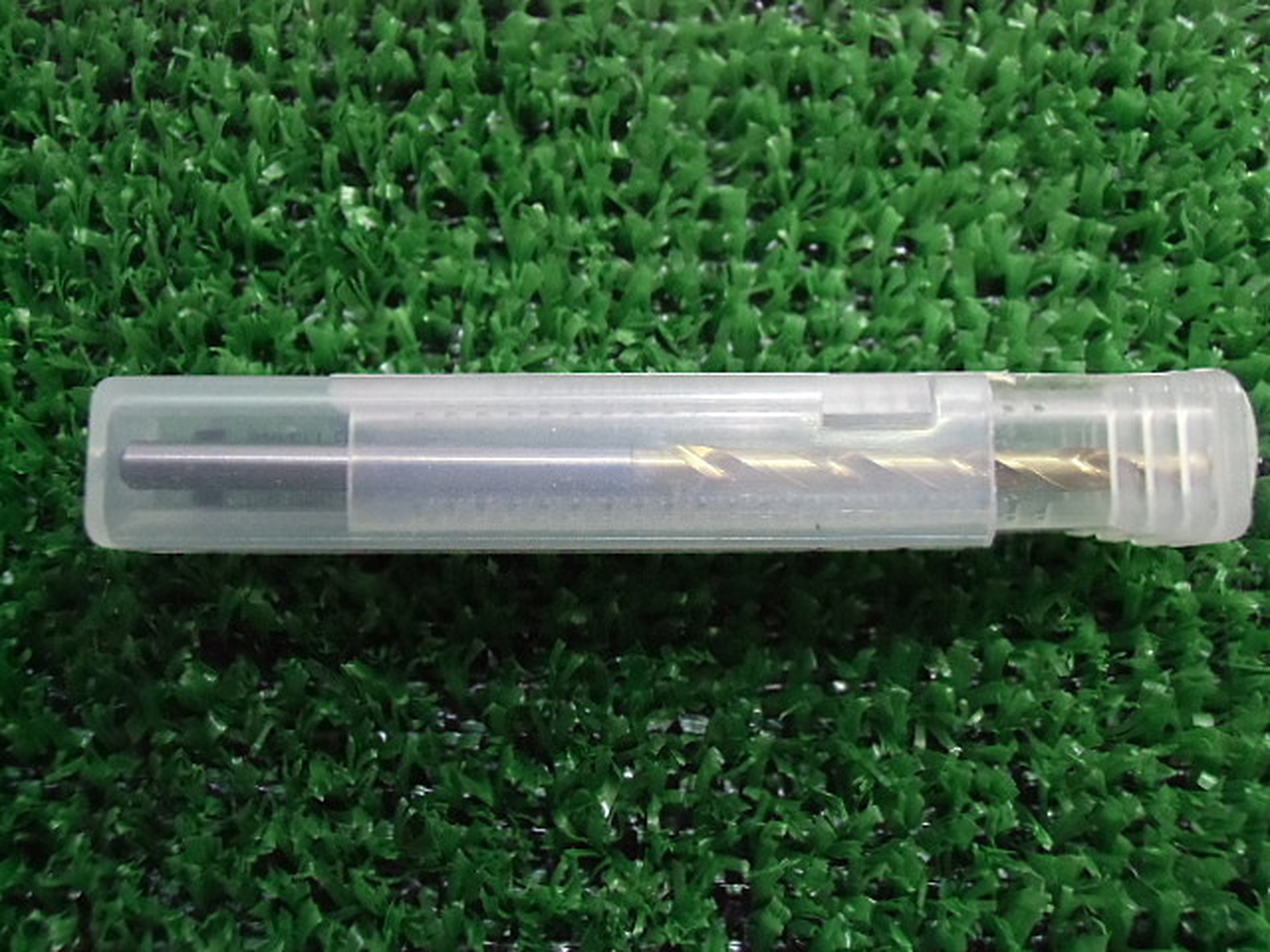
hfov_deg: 55.4
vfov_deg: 42.9
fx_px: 1211
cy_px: 476
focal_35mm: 33
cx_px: 635
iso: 800
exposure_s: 1/60
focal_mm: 5.93
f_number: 3.7
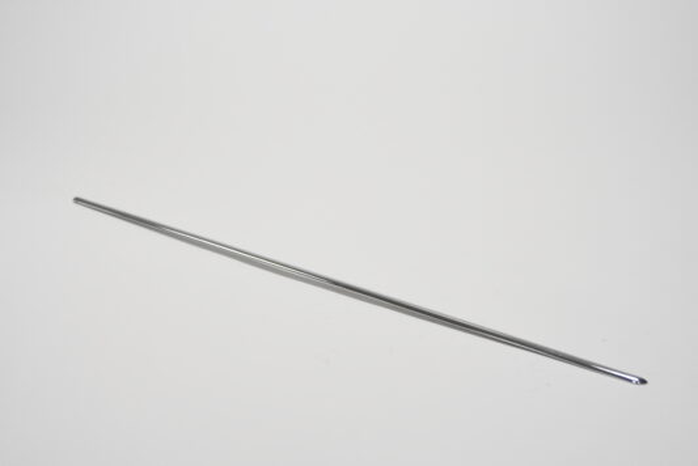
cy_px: 233
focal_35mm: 63
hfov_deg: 31.9
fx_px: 1222
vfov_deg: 21.6
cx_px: 349
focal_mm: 42
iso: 320
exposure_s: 1/100
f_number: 2.8
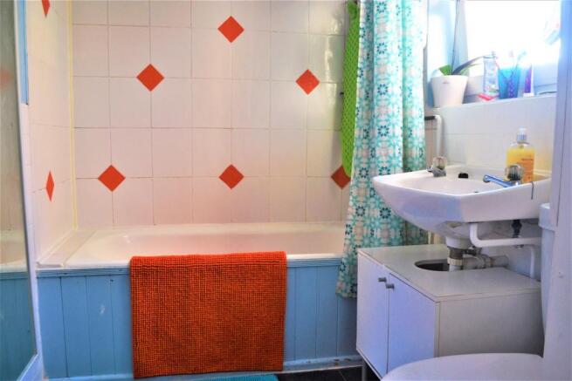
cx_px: 286
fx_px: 429
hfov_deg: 67.4
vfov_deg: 48.0
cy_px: 190
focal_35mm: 27
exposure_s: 1/80
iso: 400
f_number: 4.5
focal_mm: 18
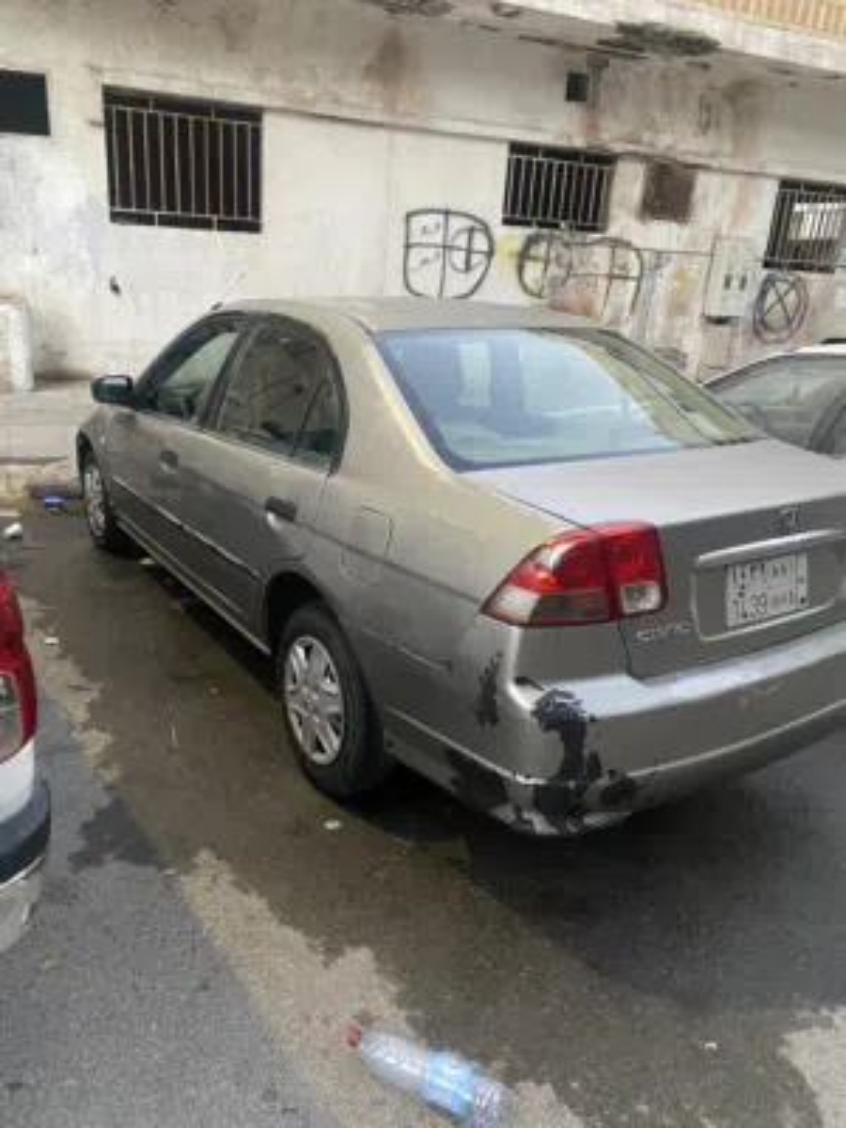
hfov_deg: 53.1
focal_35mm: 26
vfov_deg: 67.3
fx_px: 847
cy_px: 564
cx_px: 423
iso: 400
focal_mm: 4.25
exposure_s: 1/47
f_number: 1.8
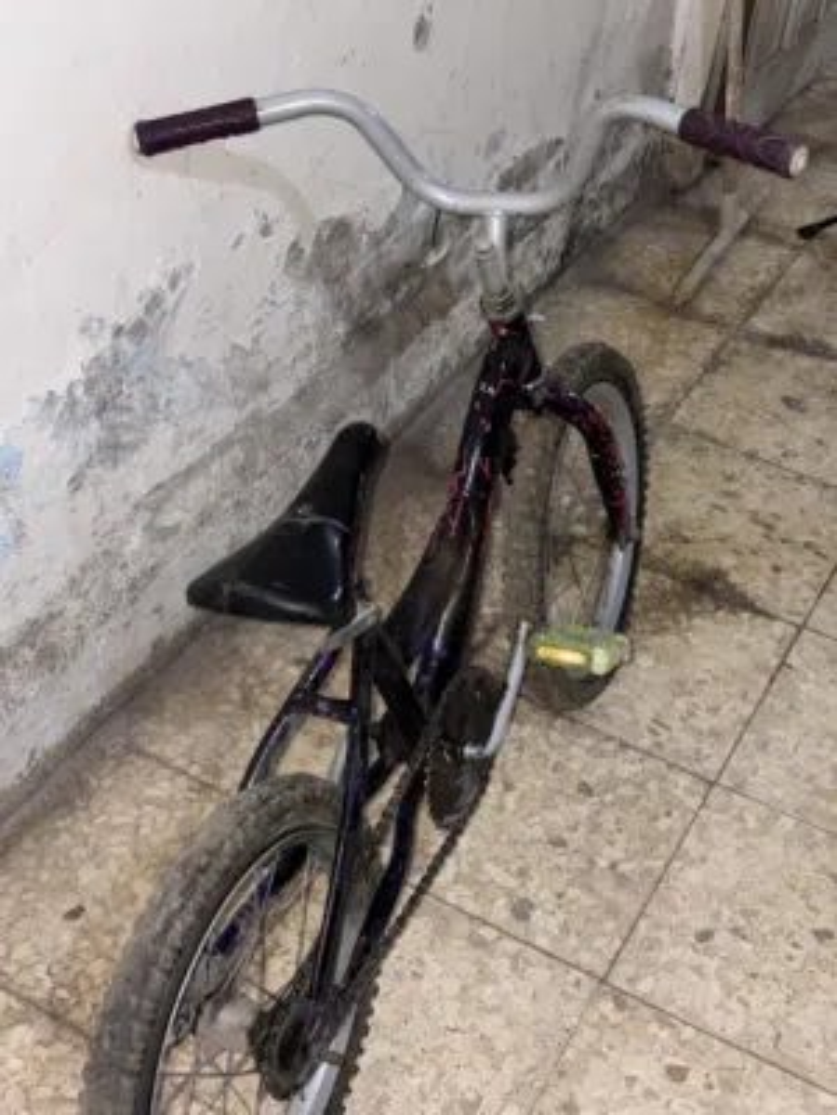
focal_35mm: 52
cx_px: 418
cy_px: 558
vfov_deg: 36.8
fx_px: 1676
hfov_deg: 28.0
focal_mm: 5.96
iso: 50
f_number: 1.6
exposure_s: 1/14
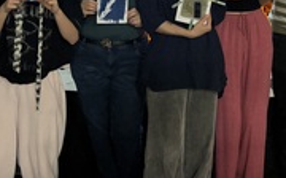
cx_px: 149
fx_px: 537
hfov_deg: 29.8
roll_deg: +0.7
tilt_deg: -5.4
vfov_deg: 18.0
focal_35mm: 69
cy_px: -24
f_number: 1.6
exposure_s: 1/60
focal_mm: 5.96
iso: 80
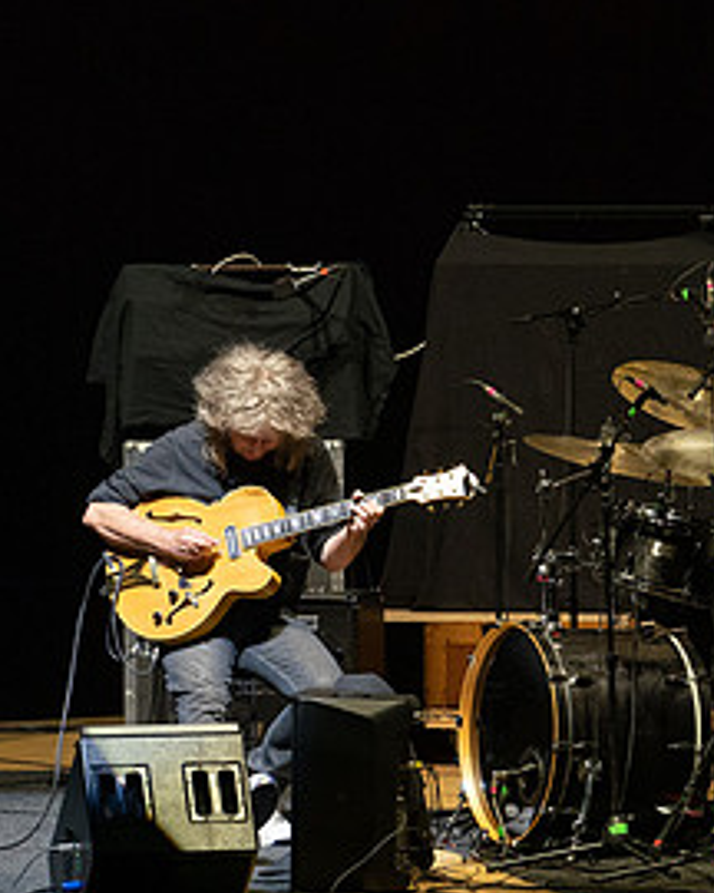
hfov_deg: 3.1
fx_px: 13049
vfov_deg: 3.9
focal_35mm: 494
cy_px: 389
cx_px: 583
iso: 2500
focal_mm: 200
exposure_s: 1/250
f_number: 4.5
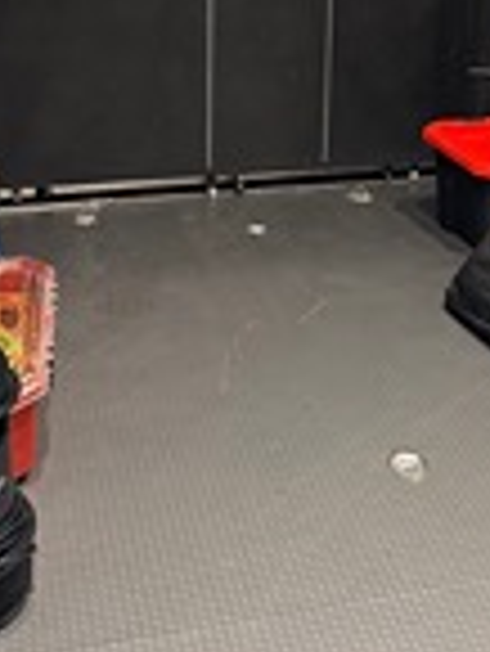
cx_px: 360
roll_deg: -2.2
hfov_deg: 22.1
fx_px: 1244
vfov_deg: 28.3
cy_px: 72
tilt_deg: -15.3
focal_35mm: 66
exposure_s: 1/30
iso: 1250
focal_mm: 6.76
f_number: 1.78
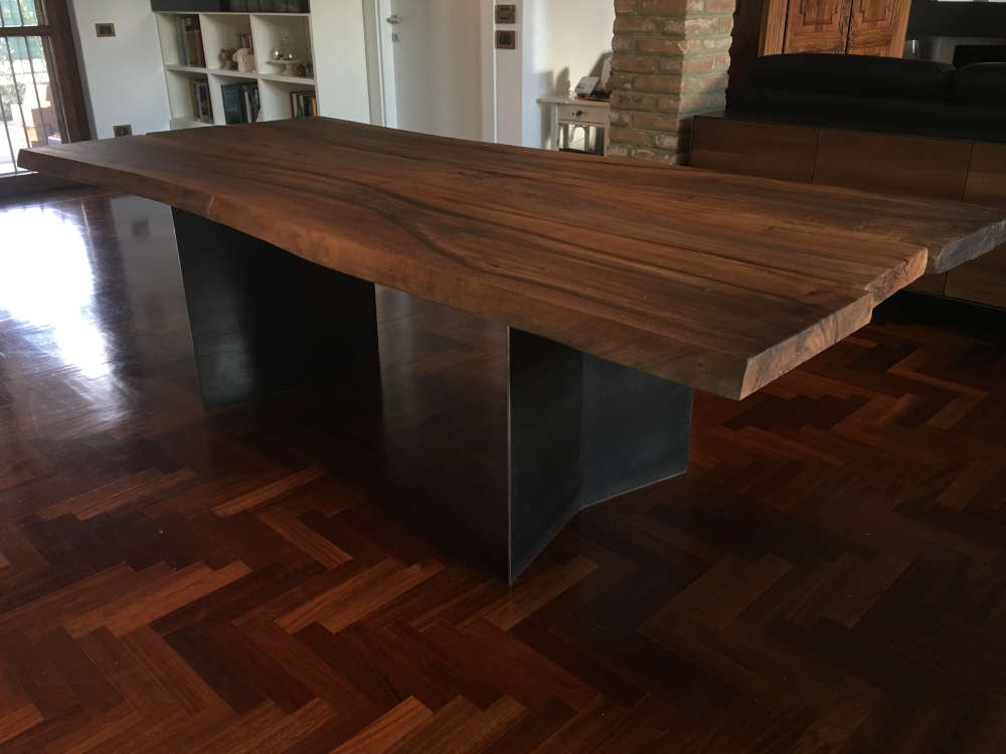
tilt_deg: -22.8
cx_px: 503
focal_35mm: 29
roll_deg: +1.2
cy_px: 377
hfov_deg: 61.7
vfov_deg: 48.2
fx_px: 843
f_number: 2.2
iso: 64
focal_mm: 4.15
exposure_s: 1/17
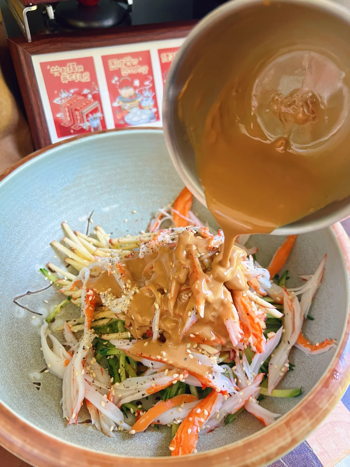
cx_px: 175
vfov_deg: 67.3
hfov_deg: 53.1
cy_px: 234
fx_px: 351
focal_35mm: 26
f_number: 1.5
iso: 125
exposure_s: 1/70
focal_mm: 5.7
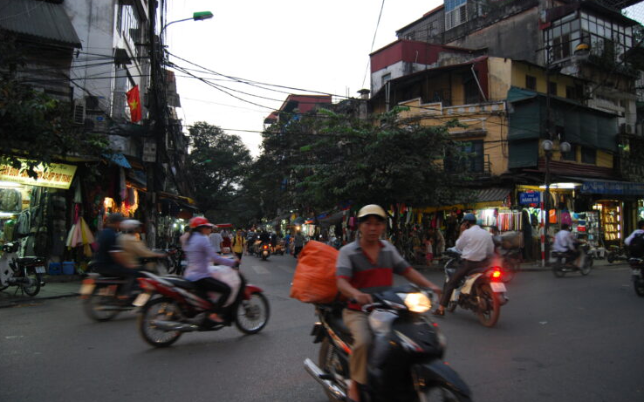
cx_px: 321
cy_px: 206
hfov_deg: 66.5
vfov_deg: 44.5
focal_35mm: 28
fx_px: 491
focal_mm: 18
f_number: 3.5
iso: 640
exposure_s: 1/30
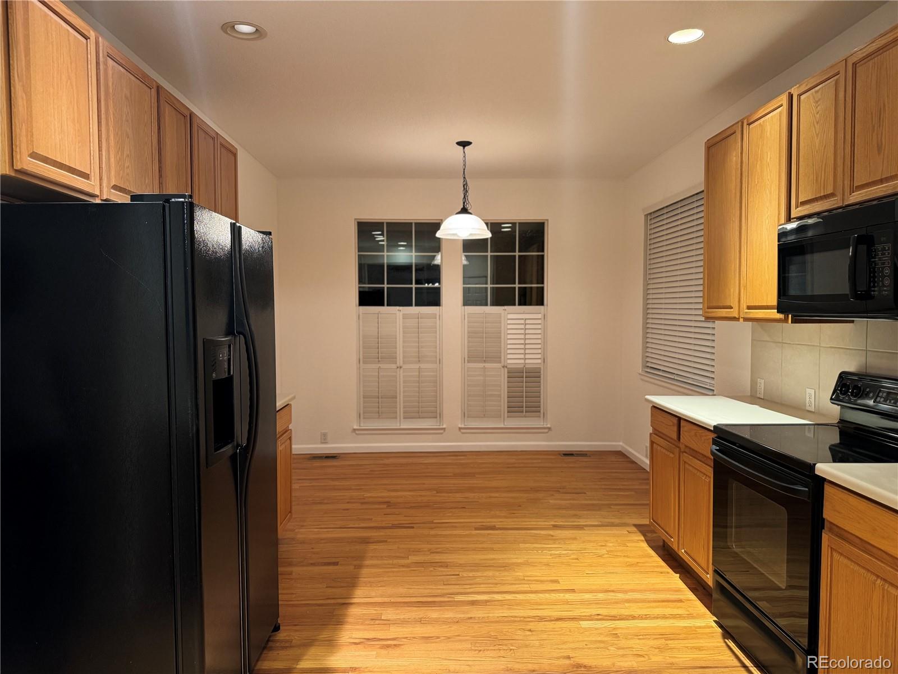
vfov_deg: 56.8
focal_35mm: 24
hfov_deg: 71.6
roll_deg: +0.1
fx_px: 623
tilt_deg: -3.2
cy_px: 337
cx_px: 449
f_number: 1.78
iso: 250
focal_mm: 6.76
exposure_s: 1/60
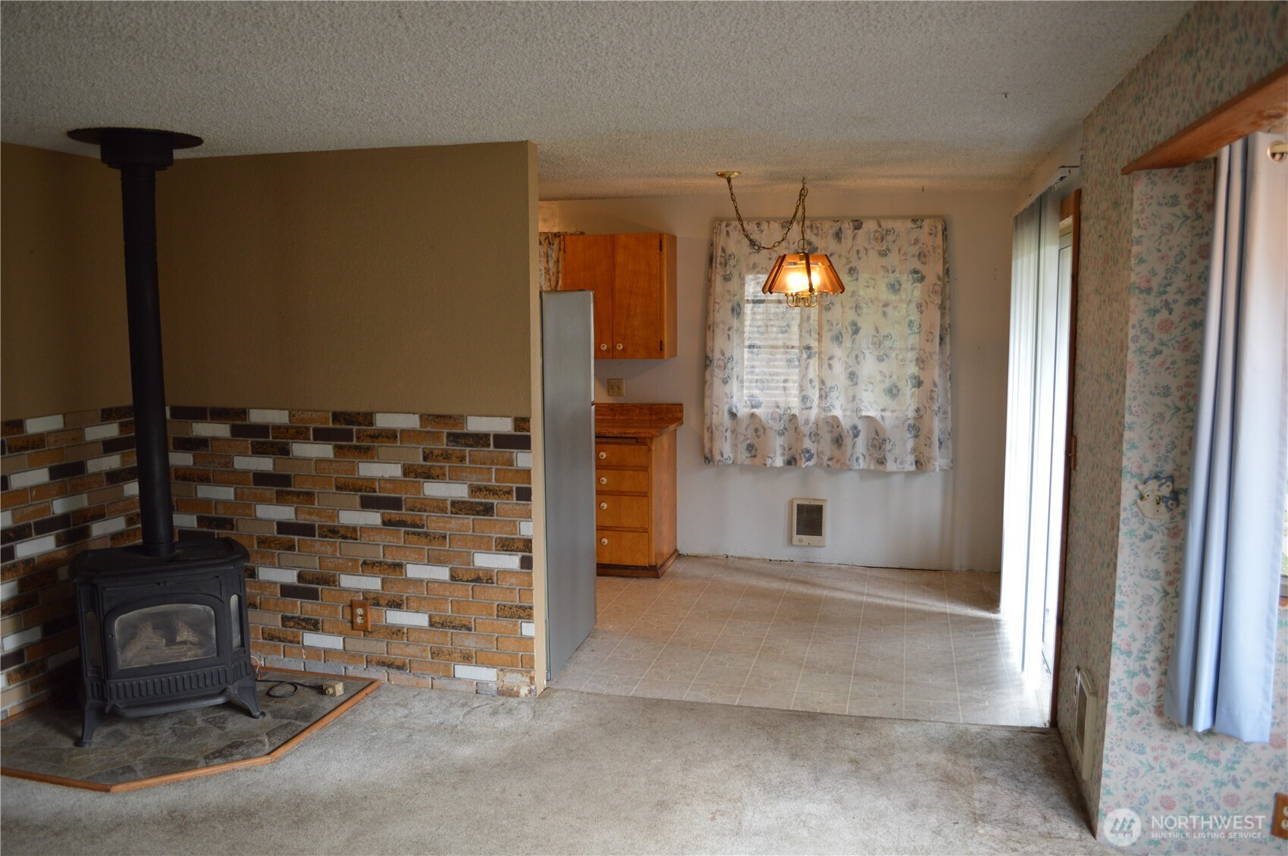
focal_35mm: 27
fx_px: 965
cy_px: 428
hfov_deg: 67.4
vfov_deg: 47.8
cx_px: 644
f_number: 3.5
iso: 400
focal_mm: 18
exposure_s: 1/50
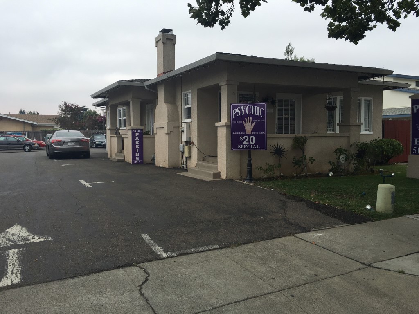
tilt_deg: -3.1
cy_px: 157
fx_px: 351
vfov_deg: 48.2
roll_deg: +0.6
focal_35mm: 29
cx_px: 210
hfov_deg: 61.7
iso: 25
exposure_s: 1/1040
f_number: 2.2
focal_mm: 4.15
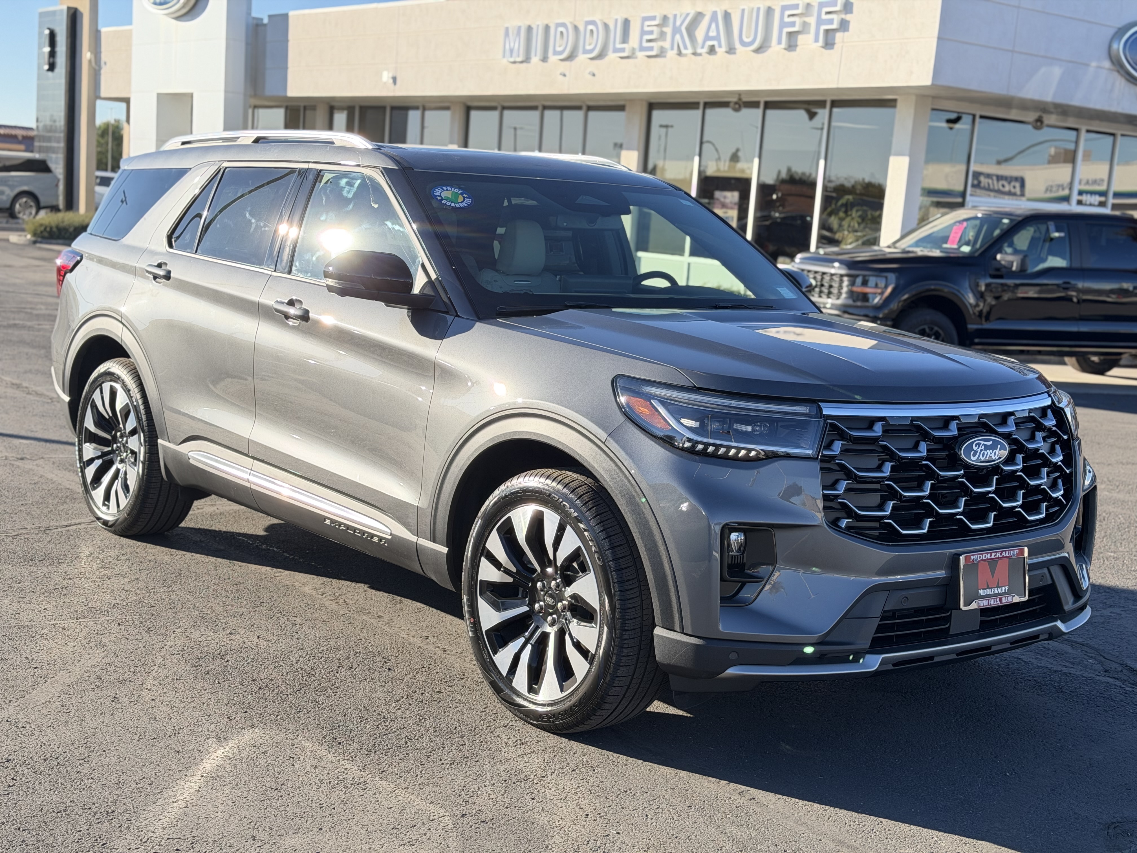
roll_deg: -4.5
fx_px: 1577
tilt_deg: -7.9
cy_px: 426
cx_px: 568
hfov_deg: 39.7
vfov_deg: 30.3
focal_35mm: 48
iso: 100
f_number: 1.78
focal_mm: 6.76
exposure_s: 1/726
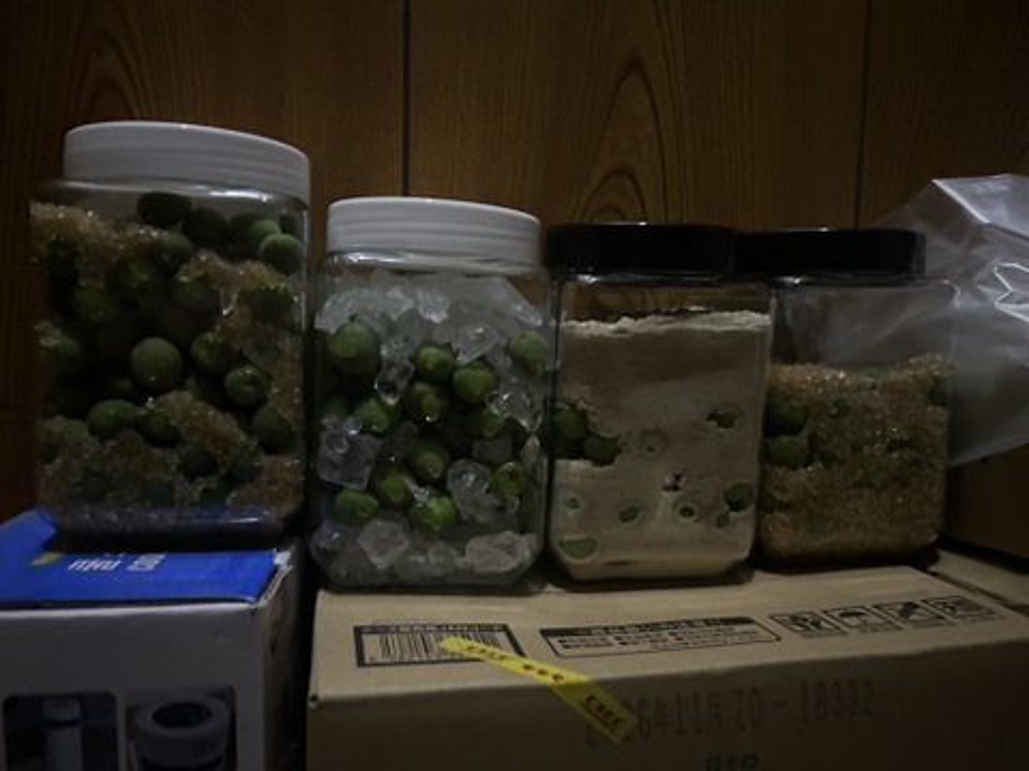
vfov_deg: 53.1
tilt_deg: -5.7
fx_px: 773
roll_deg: -1.0
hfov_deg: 67.3
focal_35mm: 26
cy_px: 386
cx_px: 514
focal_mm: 5.7
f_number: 1.5
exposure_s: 1/15
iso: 2000
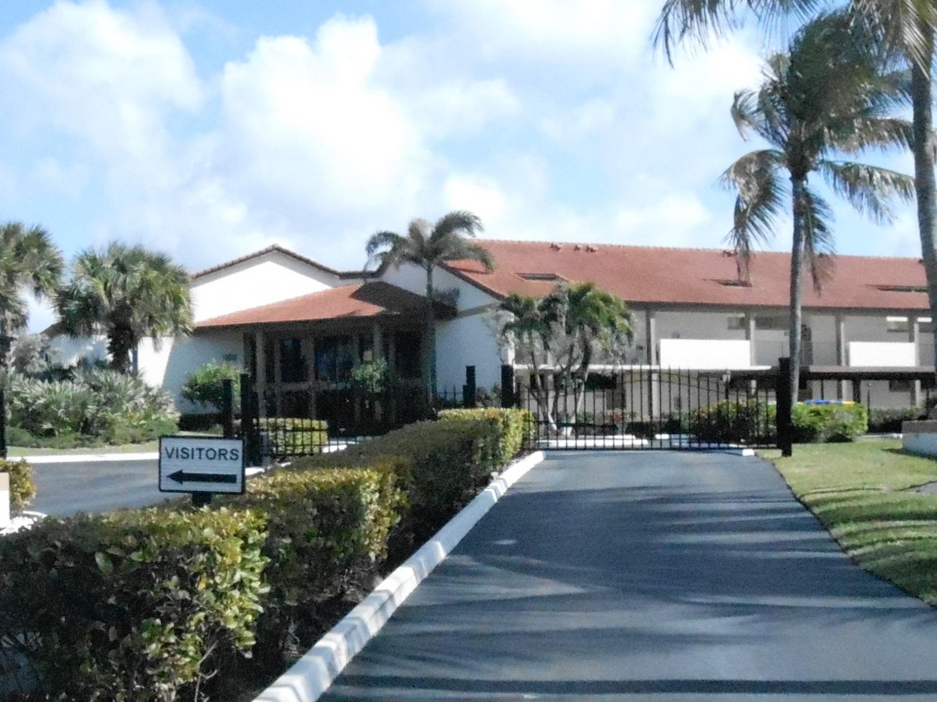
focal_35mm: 49
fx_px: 1326
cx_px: 345
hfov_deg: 38.6
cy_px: 434
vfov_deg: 29.6
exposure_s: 1/1500
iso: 3200
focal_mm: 6.8
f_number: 13.2
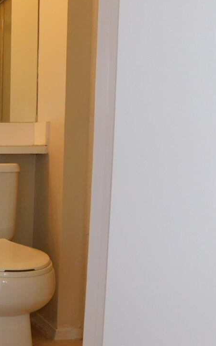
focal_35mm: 54
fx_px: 509
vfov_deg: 37.4
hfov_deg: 20.5
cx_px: -109
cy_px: 205
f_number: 3
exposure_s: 1/30
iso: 140
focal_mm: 4
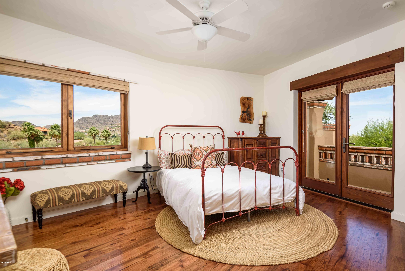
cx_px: 202
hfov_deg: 90.0
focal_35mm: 18
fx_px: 203
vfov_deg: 67.4
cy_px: 136
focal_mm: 18
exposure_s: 1/200
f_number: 8
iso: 250
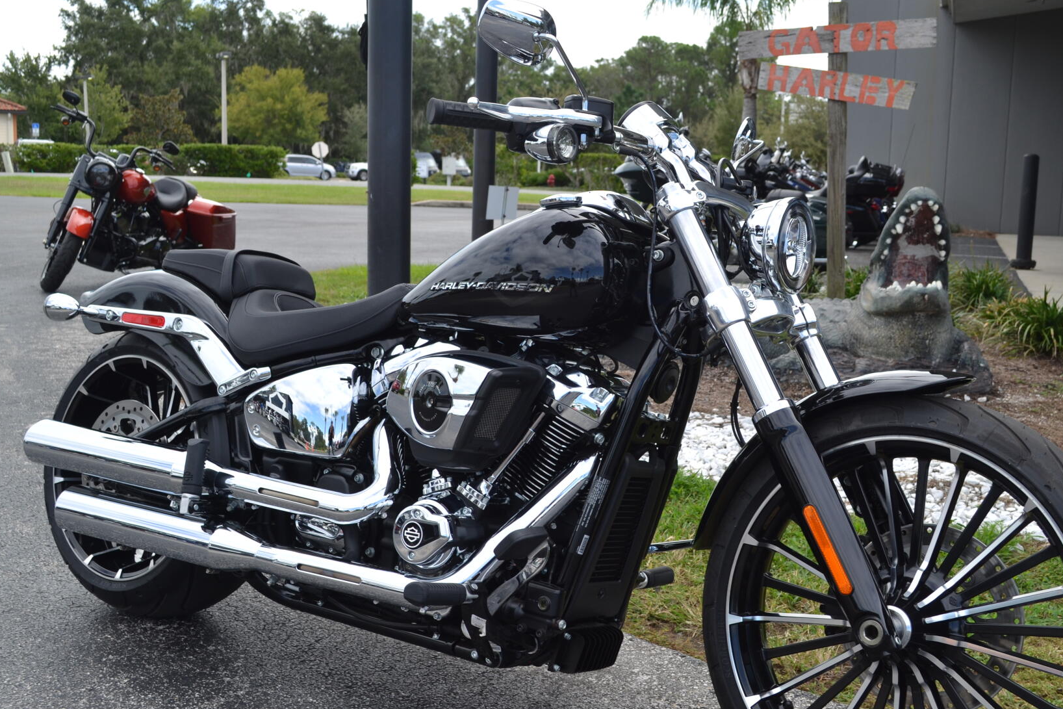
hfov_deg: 44.5
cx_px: 578
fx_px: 1299
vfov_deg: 30.5
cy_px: 413
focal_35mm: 44
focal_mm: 24
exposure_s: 1/160
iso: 100
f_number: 6.3
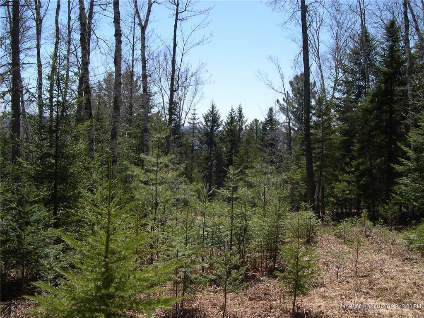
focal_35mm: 38
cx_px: 212
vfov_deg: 37.7
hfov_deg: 49.0
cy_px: 159
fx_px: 465
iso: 100
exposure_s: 1/145
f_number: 7.6
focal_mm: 8
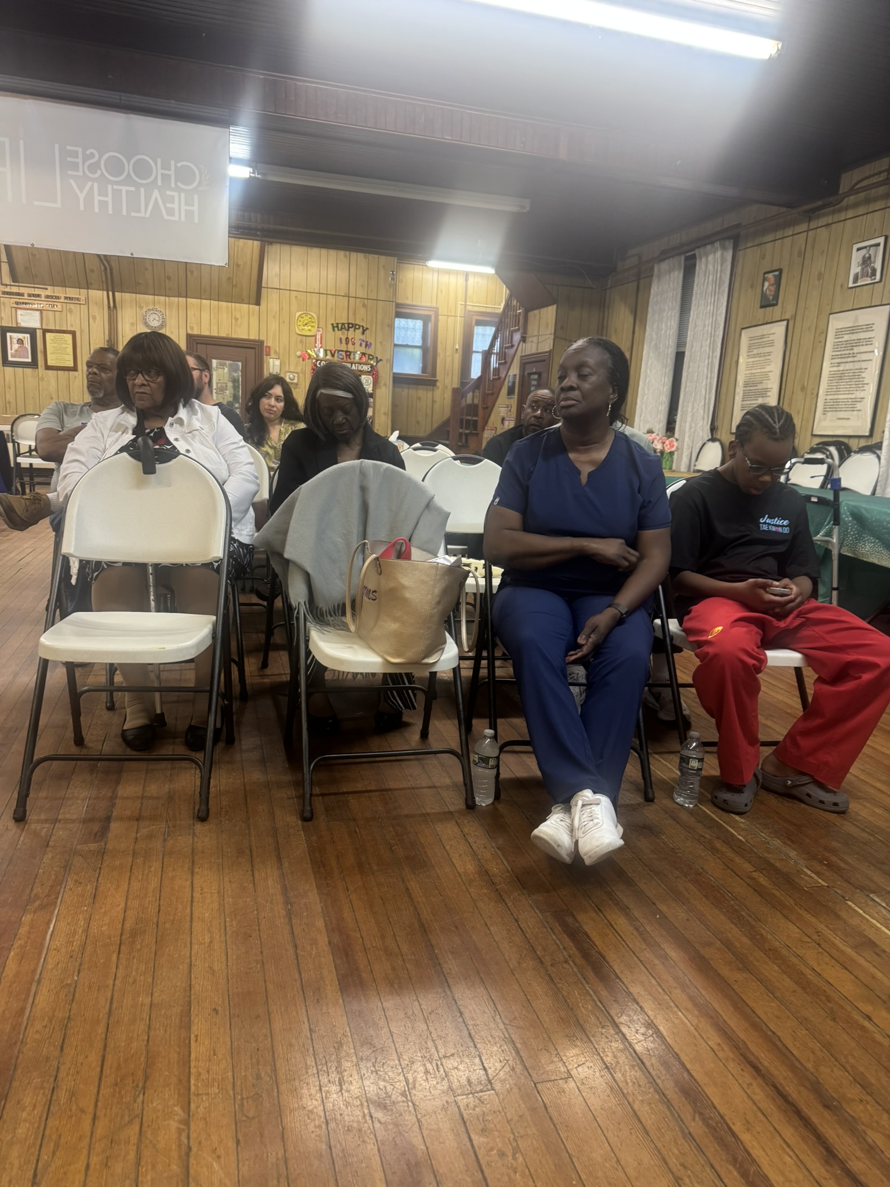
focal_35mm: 24
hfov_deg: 56.8
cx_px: 445
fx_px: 823
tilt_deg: -12.3
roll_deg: -2.7
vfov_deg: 71.6
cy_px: 594
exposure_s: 1/60
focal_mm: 6.76
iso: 320
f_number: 1.78
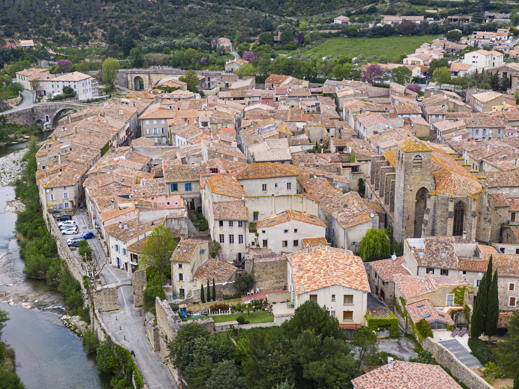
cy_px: 194
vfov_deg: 30.2
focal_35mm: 48
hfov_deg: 39.7
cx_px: 260
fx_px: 719
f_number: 3.8
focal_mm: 8.6
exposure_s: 1/240
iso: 100
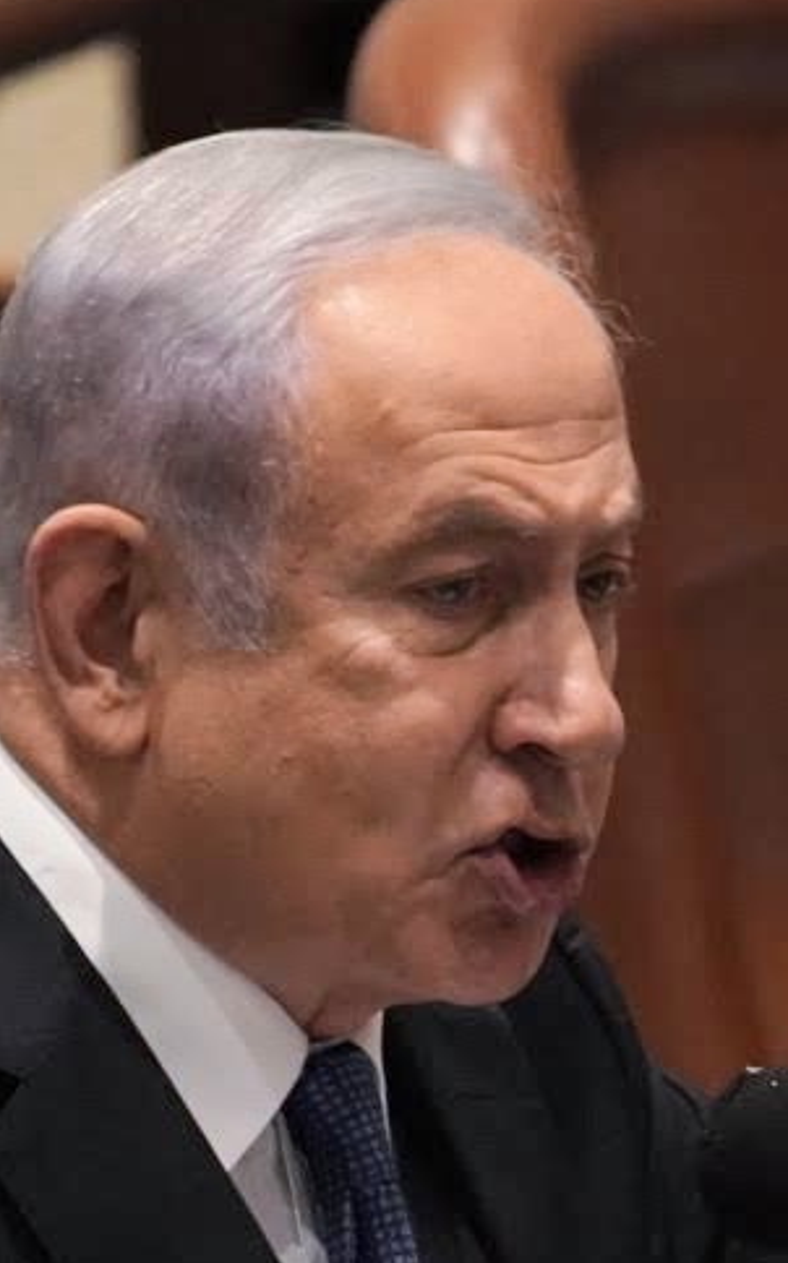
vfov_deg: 2.1
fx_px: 35159
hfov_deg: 1.3
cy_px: 1015
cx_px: 224
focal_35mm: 1022
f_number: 5.6
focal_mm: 300
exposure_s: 1/200
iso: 8000
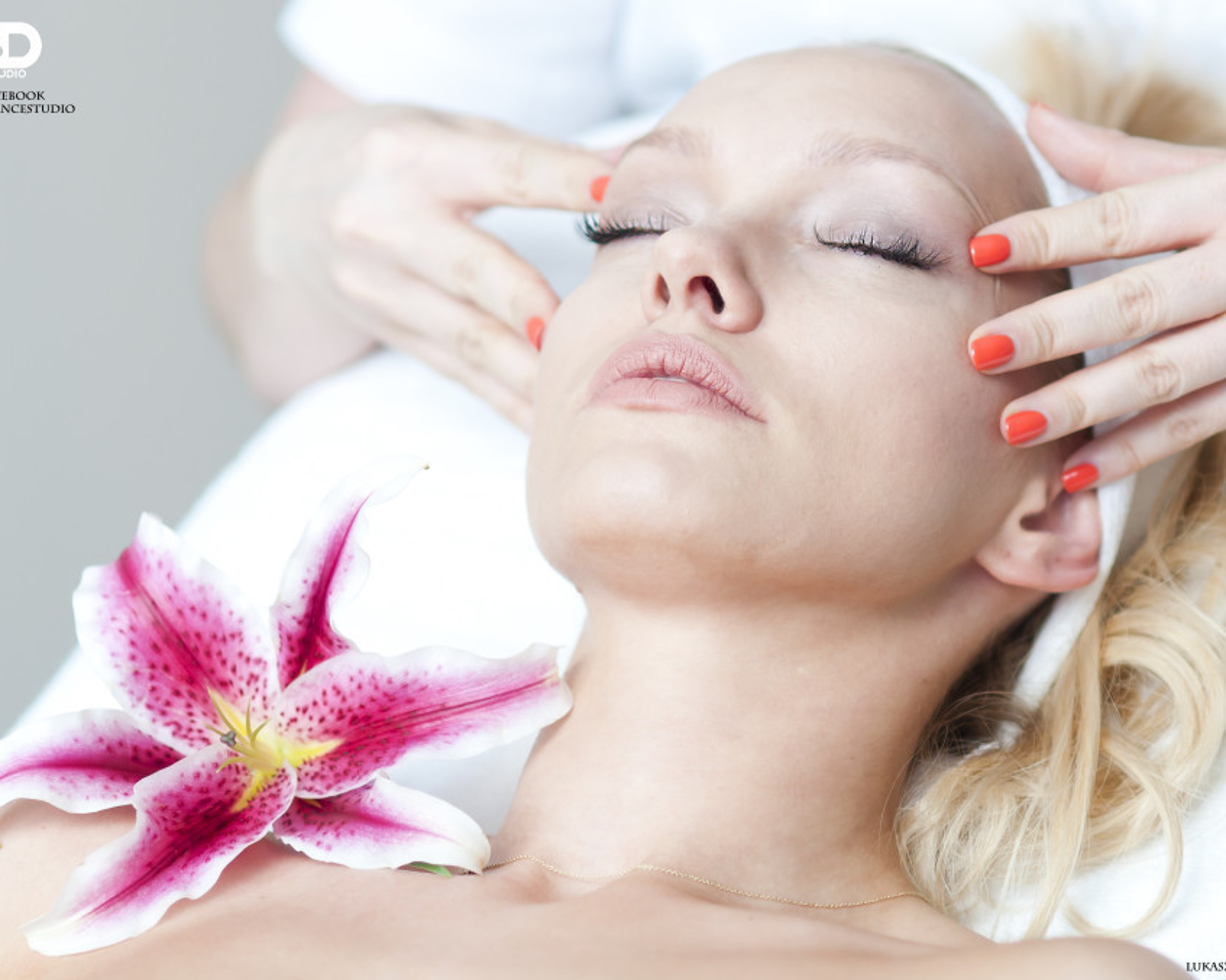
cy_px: 489
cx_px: 651
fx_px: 5244
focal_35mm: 145
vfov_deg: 10.7
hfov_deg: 13.3
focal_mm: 85
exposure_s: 1/80
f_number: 2.2
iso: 500
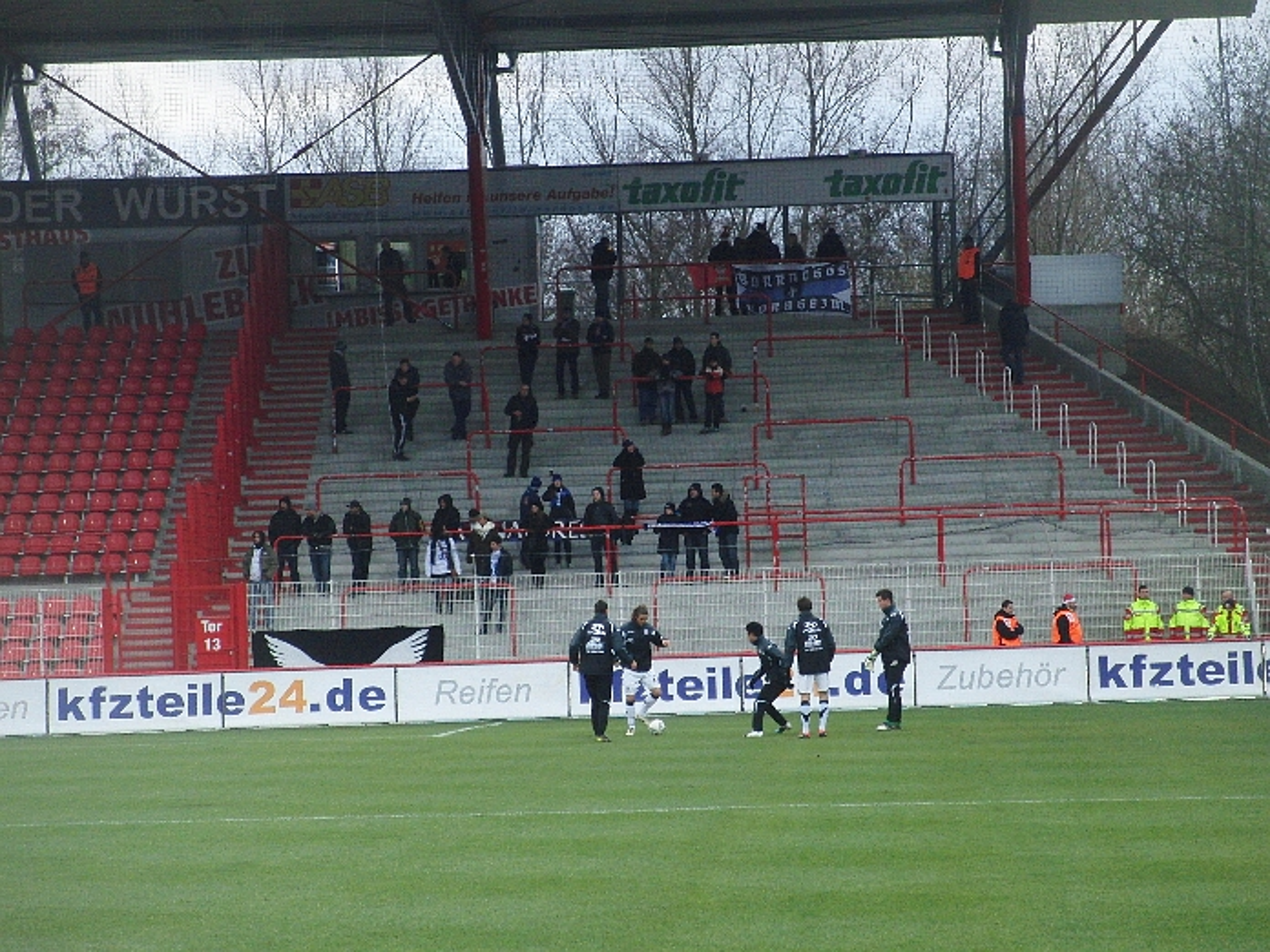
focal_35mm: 185
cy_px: 476
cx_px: 635
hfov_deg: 10.7
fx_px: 6787
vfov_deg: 8.0
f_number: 4.5
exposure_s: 1/250
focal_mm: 32.1
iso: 400
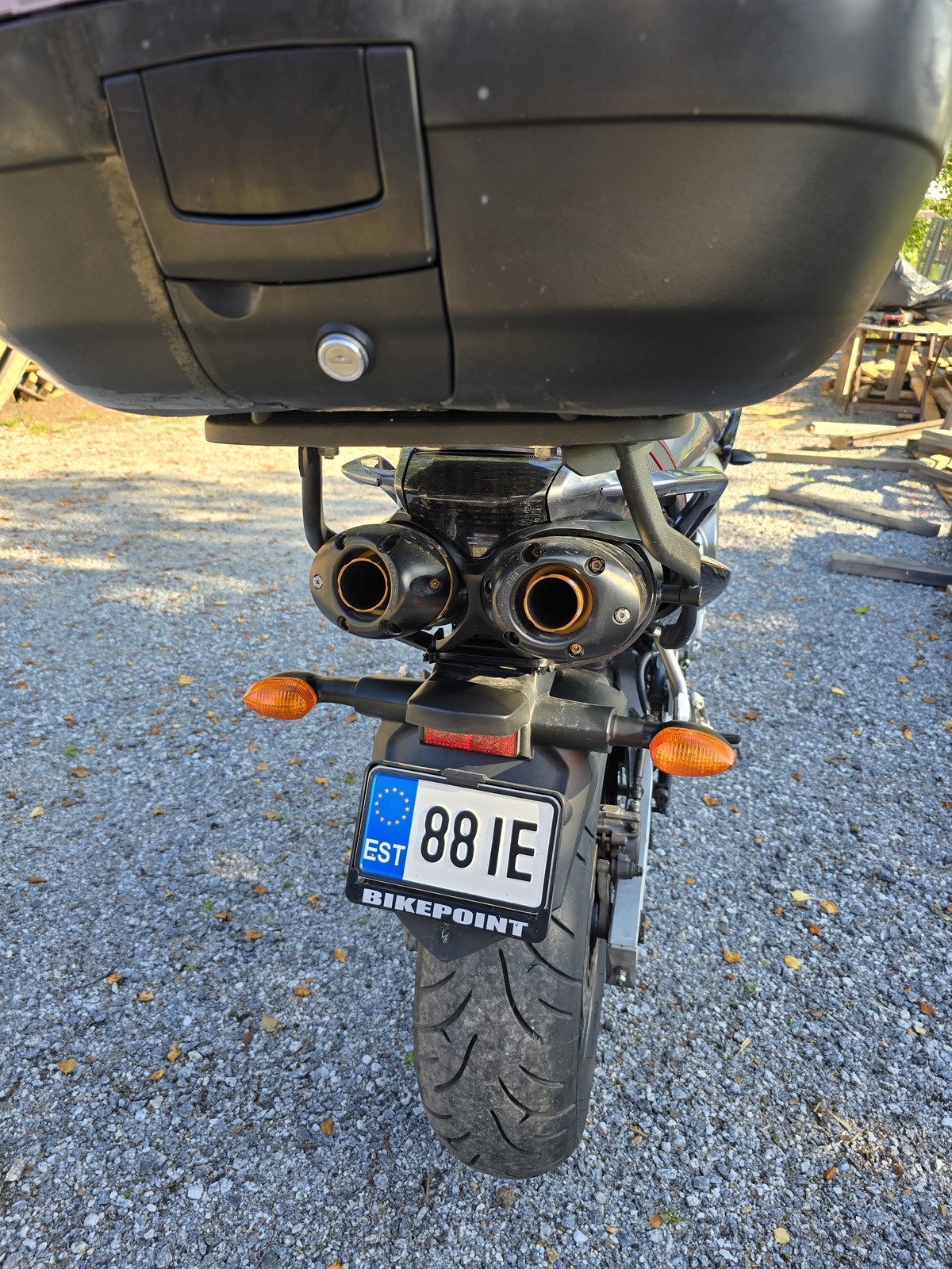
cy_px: 634
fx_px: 843
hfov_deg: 58.9
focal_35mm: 23
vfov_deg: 73.9
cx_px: 476
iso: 20
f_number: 1.7
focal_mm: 6.3
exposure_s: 1/180
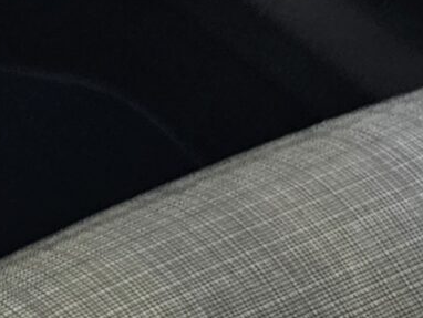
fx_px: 1883
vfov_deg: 9.6
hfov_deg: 11.1
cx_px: -541
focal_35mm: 154
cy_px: 305
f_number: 1.7
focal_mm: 6.3
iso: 800
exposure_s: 1/24
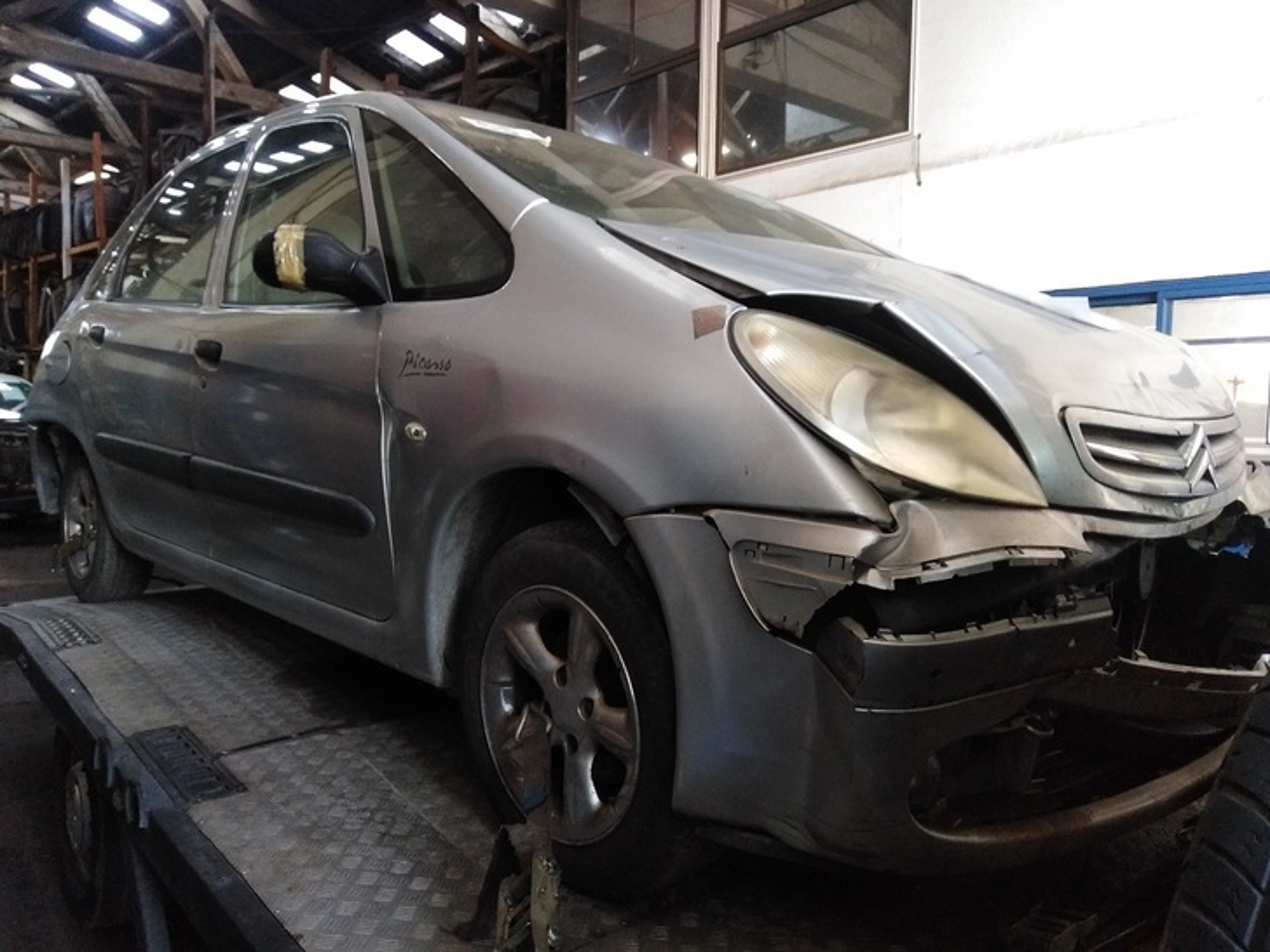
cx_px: 635
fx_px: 954
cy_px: 476
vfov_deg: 53.1
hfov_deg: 67.3
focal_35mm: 26
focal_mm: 3.46
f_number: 2.2
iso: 422
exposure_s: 1/20
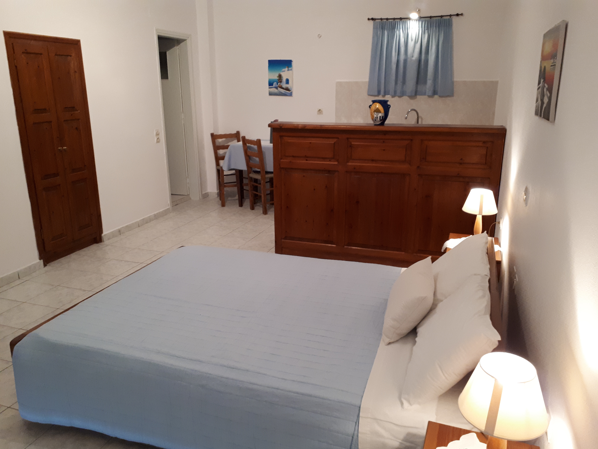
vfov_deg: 51.4
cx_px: 299
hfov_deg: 65.3
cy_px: 224
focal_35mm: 27
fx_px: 466
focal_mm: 3.6
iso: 250
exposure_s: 1/17
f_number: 1.9
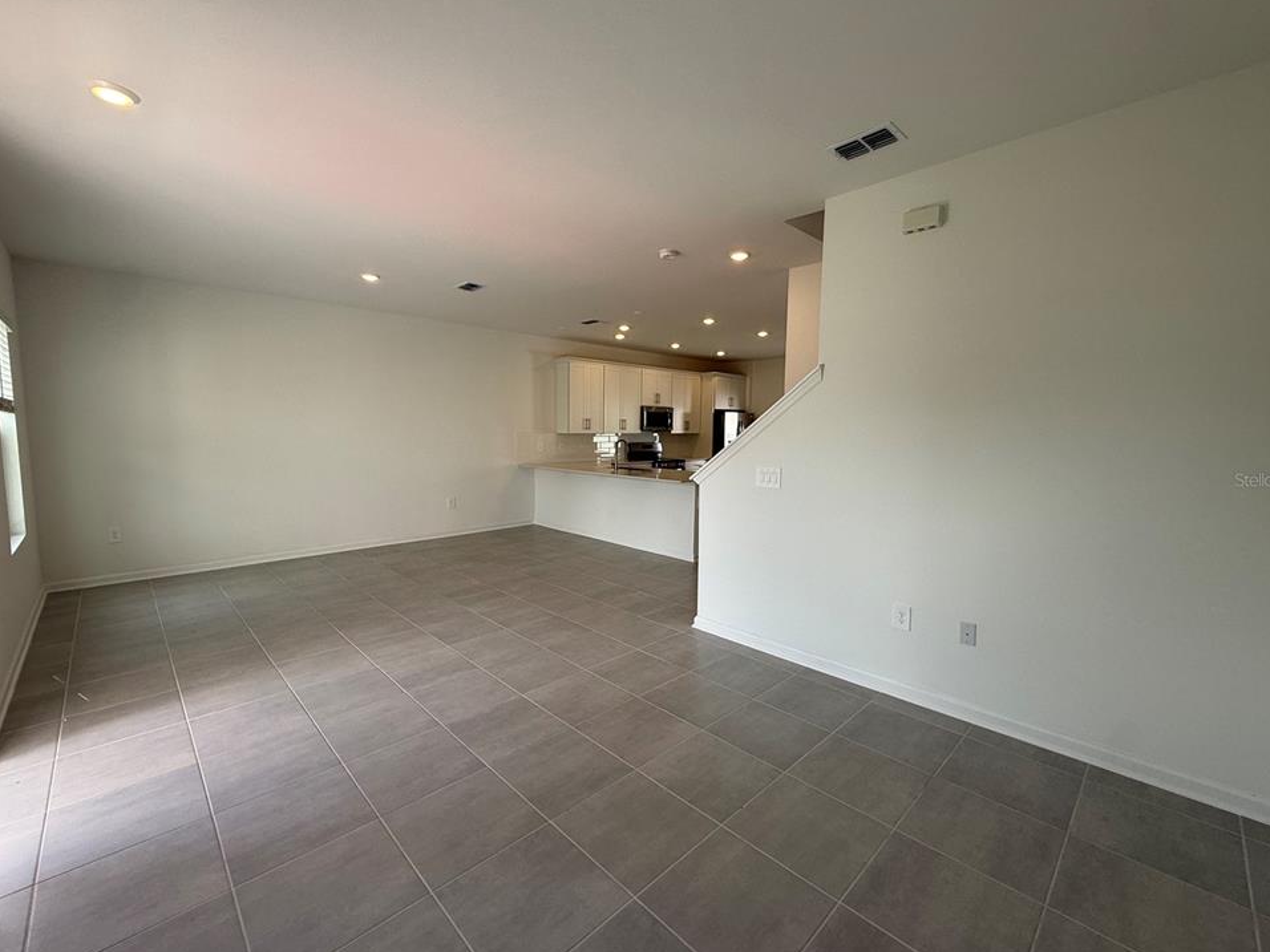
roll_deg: -0.9
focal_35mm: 15
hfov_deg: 98.2
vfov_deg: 81.7
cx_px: 635
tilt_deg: -4.4
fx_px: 550
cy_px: 479
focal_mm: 2.22
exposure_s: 1/161
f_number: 2.2
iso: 50
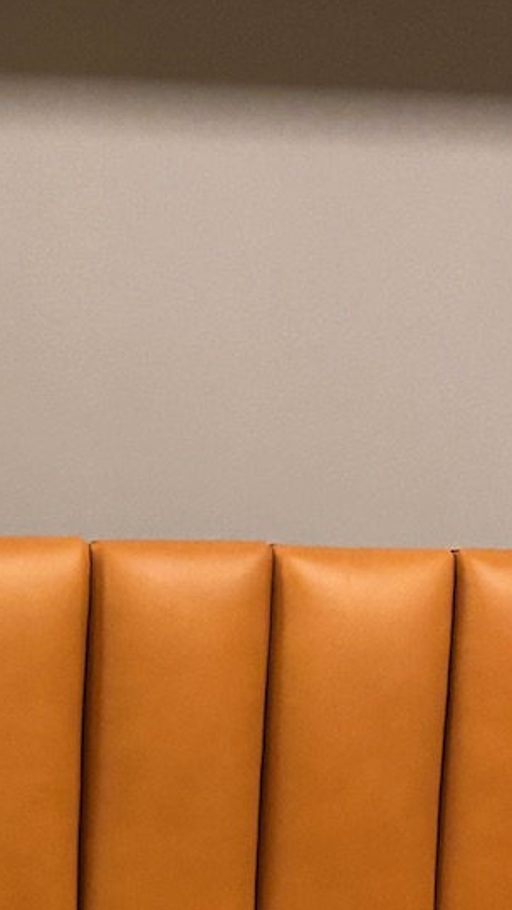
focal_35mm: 107
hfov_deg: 11.1
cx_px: -91
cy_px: 1269
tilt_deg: -18.6
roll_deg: -2.3
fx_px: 2582
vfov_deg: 18.3
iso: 500
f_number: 1.6
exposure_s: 1/60
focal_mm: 5.96
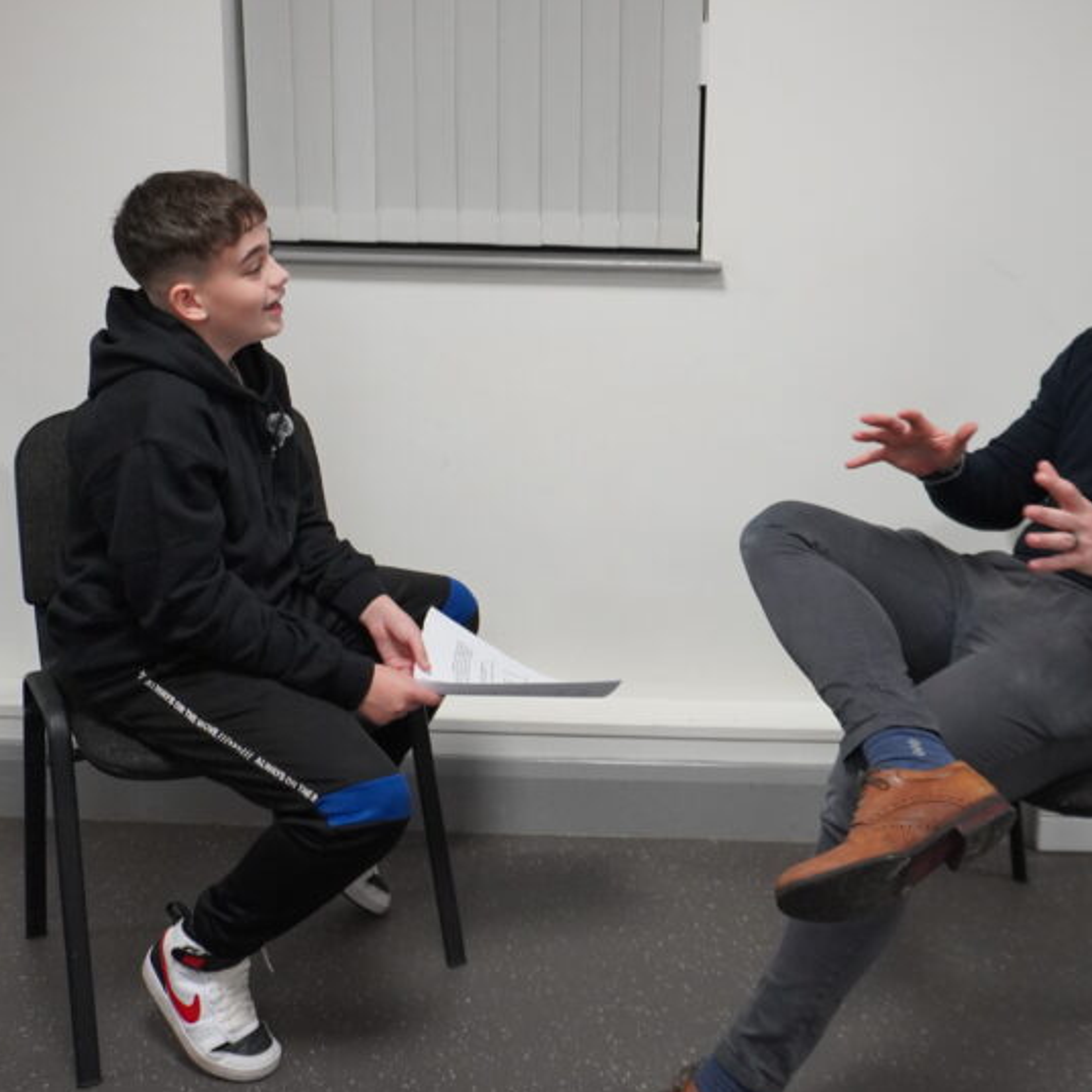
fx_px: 1392
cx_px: 717
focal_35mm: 39
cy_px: 429
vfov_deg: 42.6
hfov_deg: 42.3
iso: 1600
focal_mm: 16
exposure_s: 1/160
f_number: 4
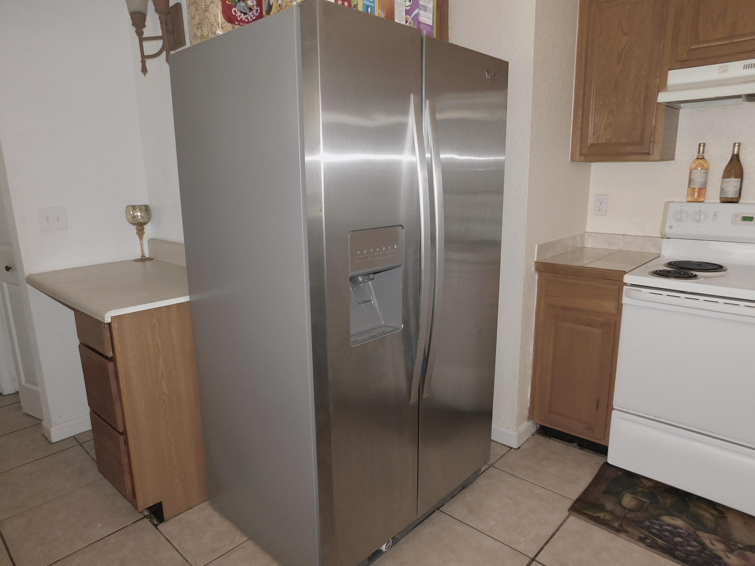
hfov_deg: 73.9
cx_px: 378
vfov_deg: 58.9
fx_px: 502
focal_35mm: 23
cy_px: 283
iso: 200
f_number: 3
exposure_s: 1/30
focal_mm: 4
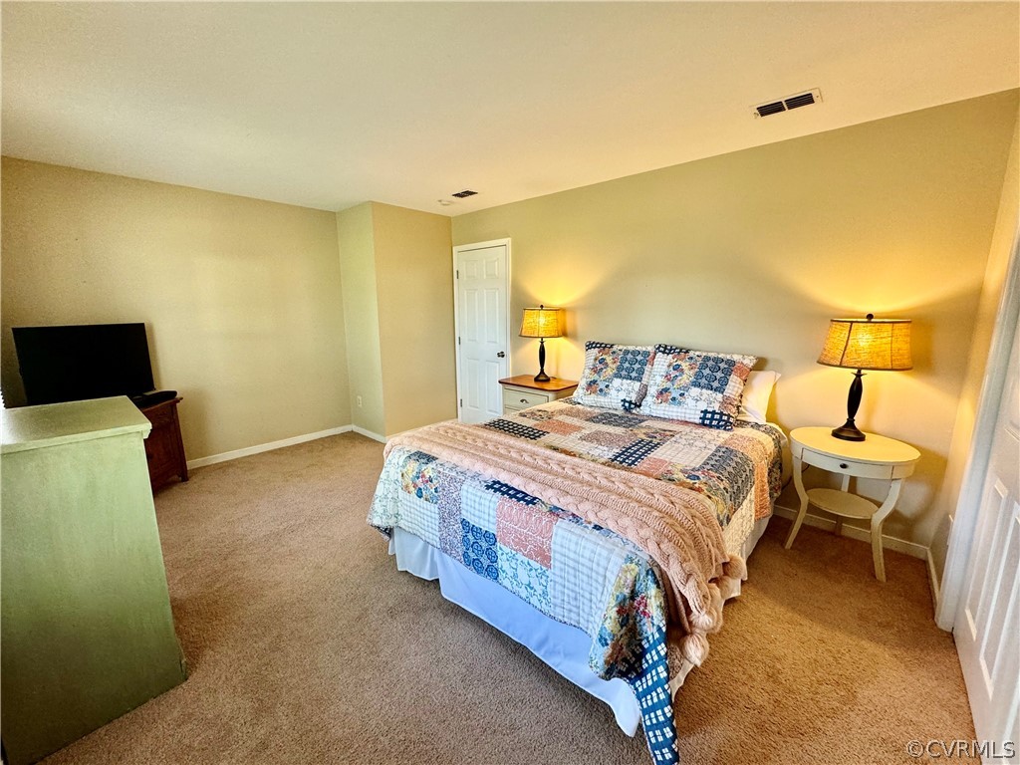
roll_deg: +0.4
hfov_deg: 102.1
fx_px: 413
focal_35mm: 14
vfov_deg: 85.7
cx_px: 510
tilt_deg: -11.2
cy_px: 382
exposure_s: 1/60
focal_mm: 2.22
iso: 200
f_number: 2.2
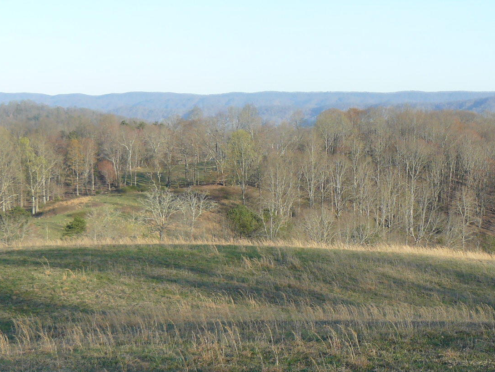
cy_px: 171
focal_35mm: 87
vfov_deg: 17.0
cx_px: 278
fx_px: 1244
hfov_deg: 22.5
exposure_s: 1/500
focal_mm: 8.2
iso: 100
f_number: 3.2
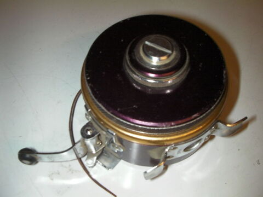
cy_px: 98
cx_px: 132
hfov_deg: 49.0
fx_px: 289
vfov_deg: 37.7
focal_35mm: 38
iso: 200
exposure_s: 1/30
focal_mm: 6.3
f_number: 5.6
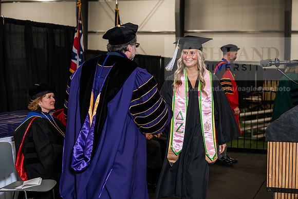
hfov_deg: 28.8
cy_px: 100
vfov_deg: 19.5
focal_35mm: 70
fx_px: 580
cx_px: 149
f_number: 4.5
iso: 1250
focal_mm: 70
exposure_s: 1/200
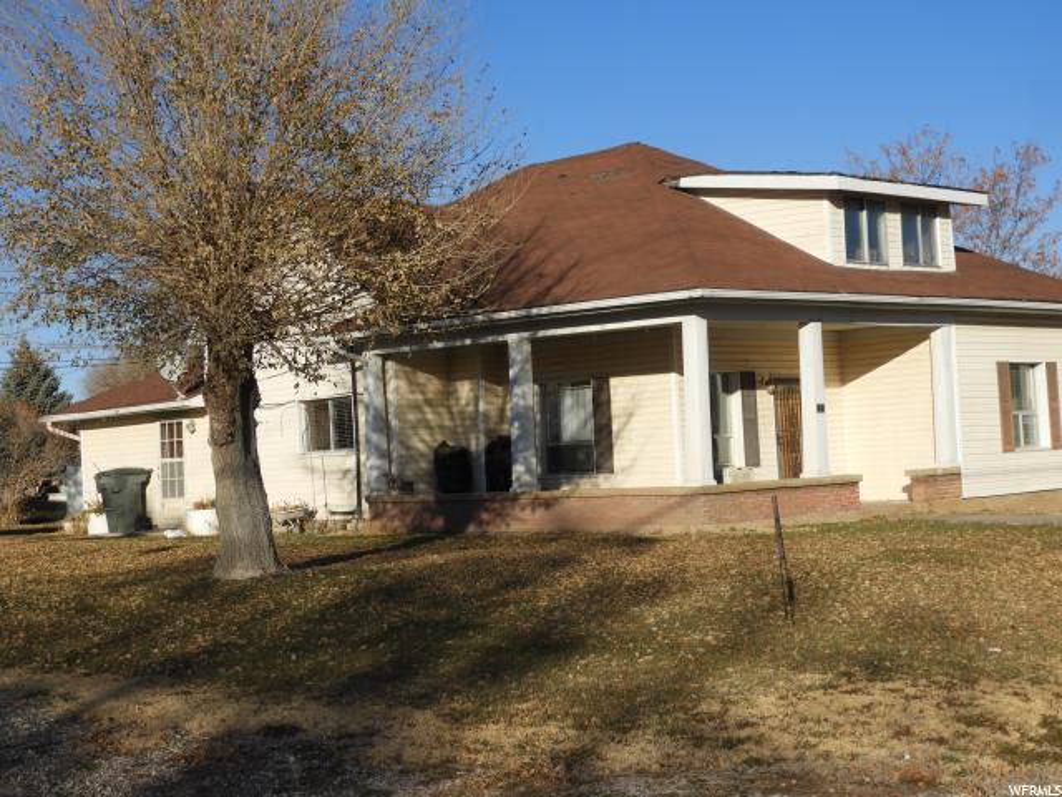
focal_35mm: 60
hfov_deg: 32.2
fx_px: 1841
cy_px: 398
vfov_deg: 24.4
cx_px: 531
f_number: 4.2
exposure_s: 1/1000
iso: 100
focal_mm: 10.7
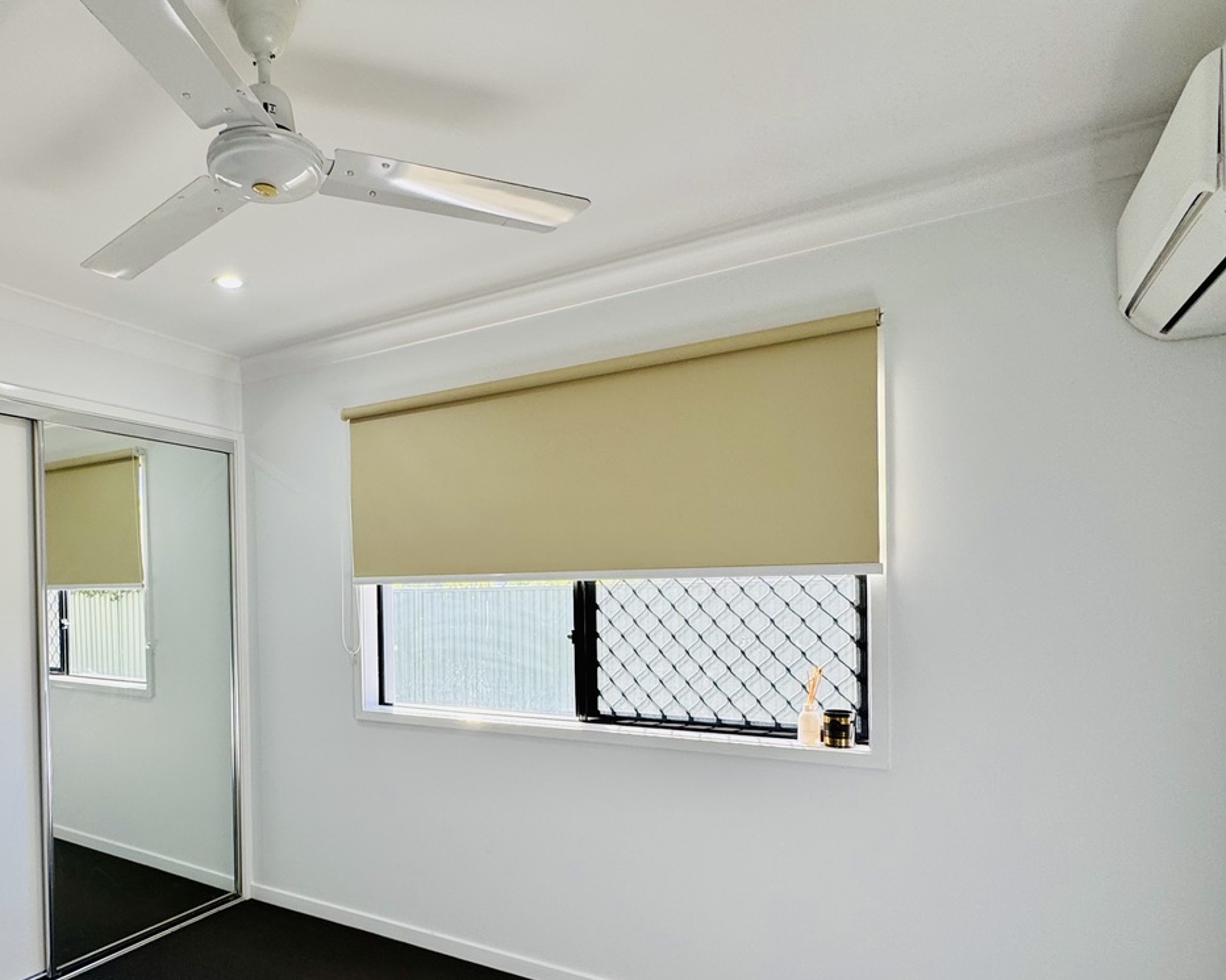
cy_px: 607
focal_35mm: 22
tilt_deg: -1.6
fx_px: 798
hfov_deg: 72.9
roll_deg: +0.4
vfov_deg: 62.3
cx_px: 412
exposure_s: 1/99
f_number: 2.2
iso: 40
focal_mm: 2.22
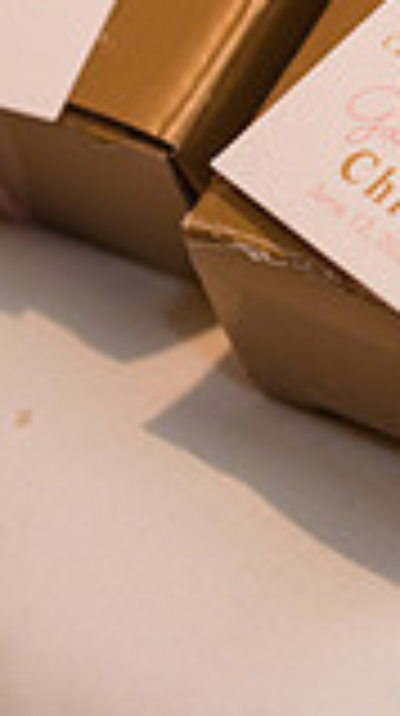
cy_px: -122
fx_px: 5072
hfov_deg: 4.5
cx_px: 760
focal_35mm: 268
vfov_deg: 8.0
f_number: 3.2
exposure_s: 1/125
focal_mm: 70
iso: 1000
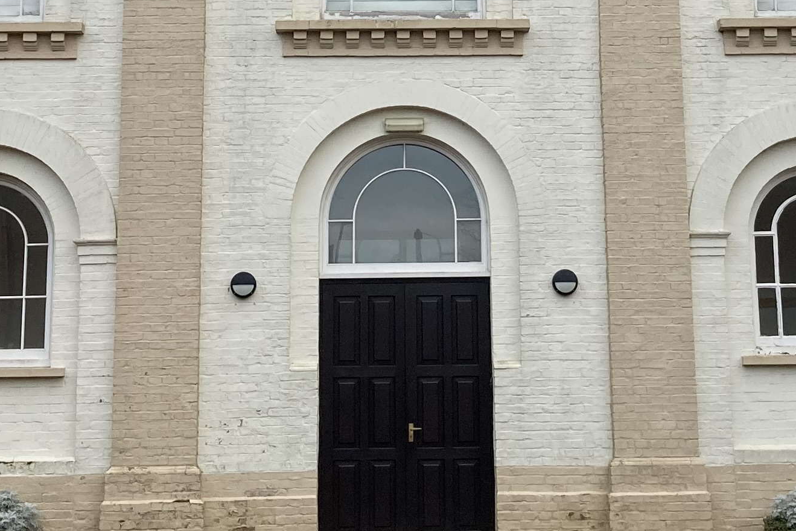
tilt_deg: +14.3
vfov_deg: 15.1
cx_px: 431
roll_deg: -0.1
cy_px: -24
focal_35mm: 89
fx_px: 1968
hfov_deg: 22.9
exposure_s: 1/308
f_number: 1.8
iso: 20
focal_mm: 3.99
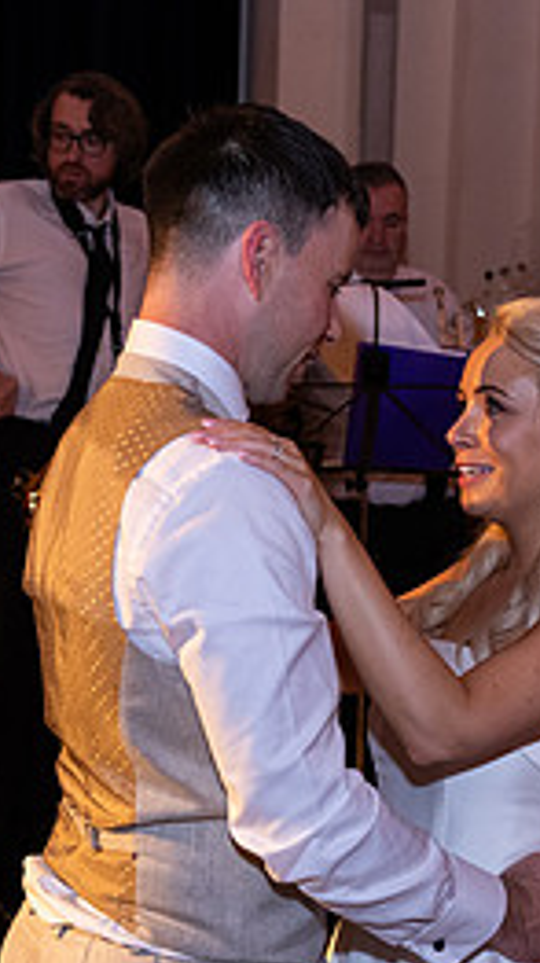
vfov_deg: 26.8
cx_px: 393
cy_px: 546
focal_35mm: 79
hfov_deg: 15.2
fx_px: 2015
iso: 1250
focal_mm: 34
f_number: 3.5
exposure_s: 1/160
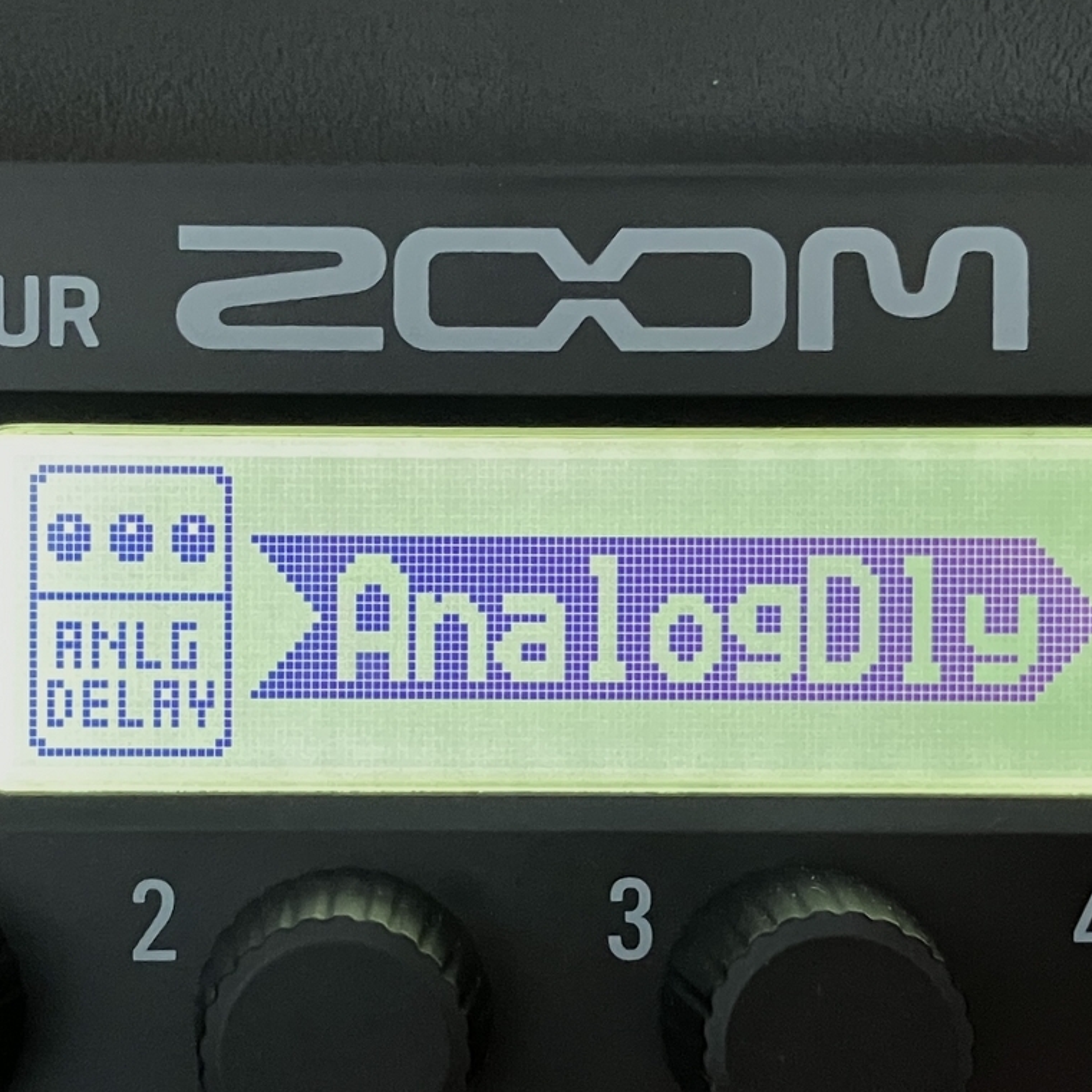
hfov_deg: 42.8
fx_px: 1392
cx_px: 583
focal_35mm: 39
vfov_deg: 42.8
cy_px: 601
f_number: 1.8
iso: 400
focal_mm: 3.99
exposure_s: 1/33
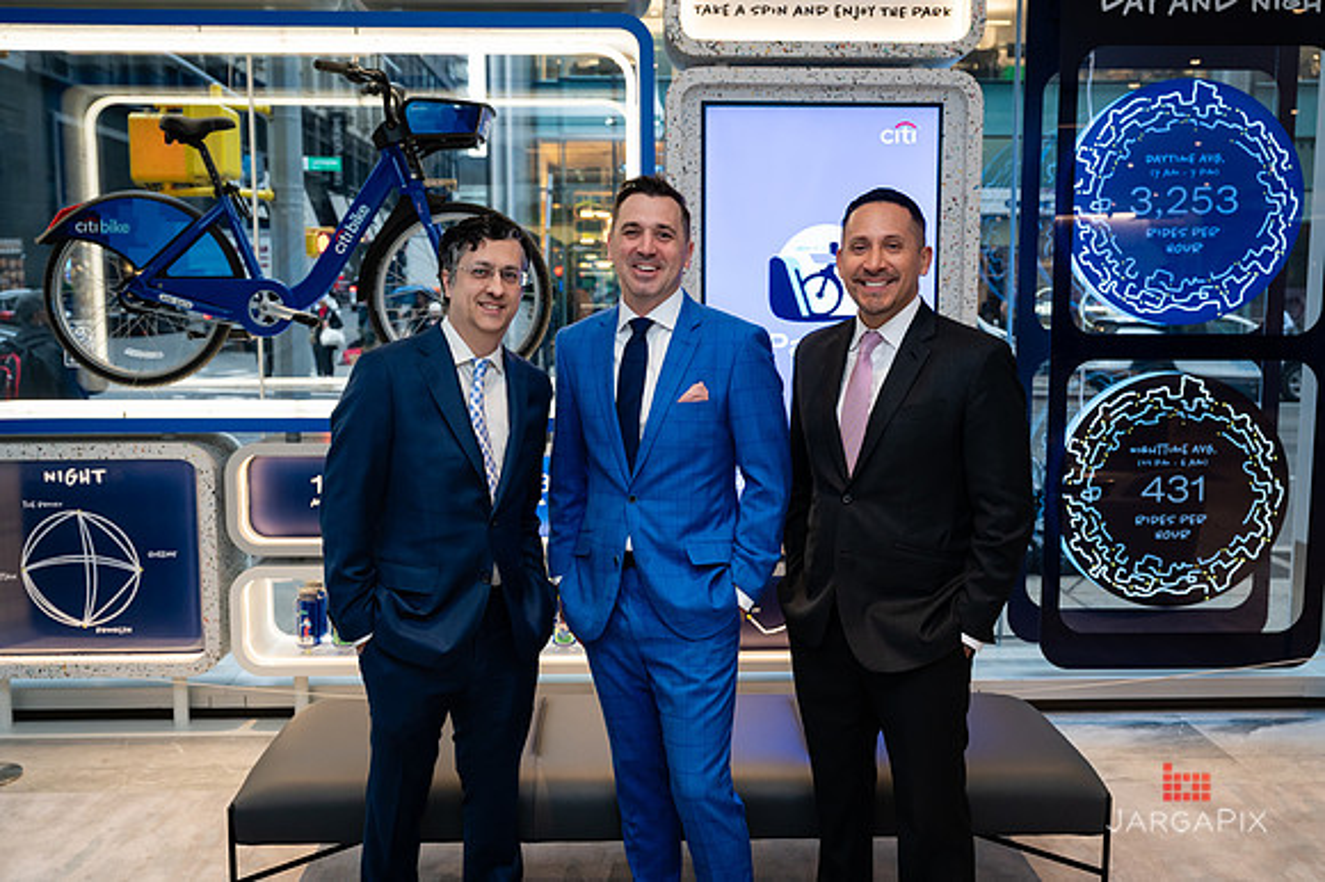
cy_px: 437
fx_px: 1238
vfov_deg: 39.2
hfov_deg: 56.3
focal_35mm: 34
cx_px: 662
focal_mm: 32.5
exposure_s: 1/200
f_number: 4
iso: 1000
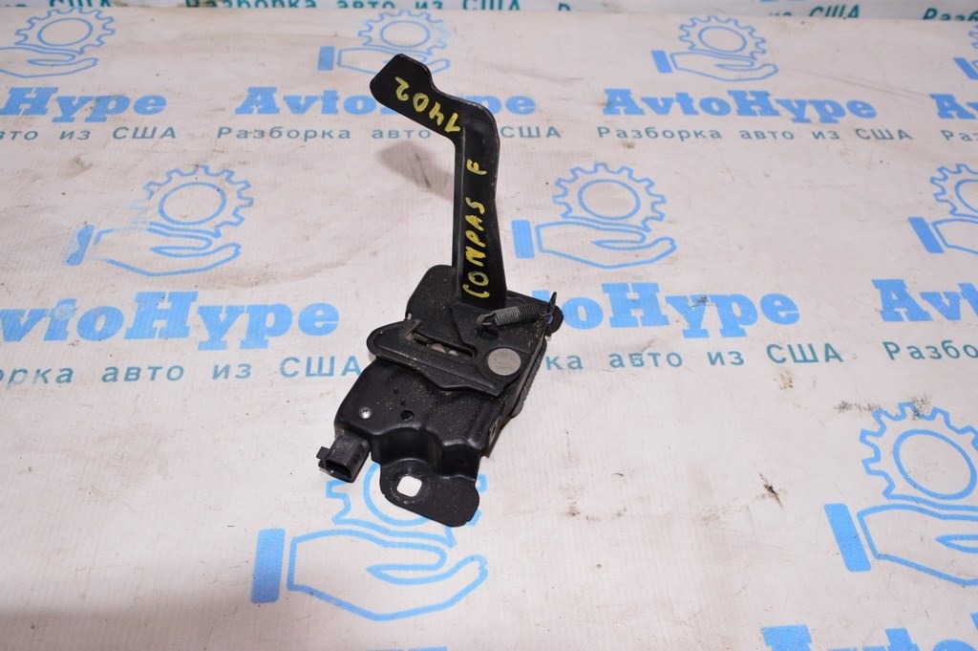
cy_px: 326
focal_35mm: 30
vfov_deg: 43.5
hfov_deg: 62.0
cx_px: 489
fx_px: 814
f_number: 8
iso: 1600
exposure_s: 1/125
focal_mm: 20
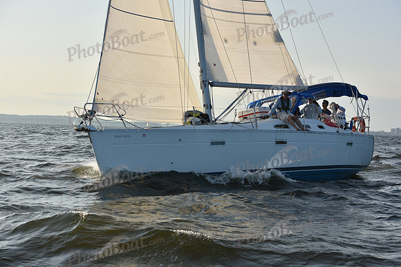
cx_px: 200
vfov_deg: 19.5
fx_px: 780
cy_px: 134
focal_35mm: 70
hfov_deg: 28.8
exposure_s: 1/1000
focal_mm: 70
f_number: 8
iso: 320
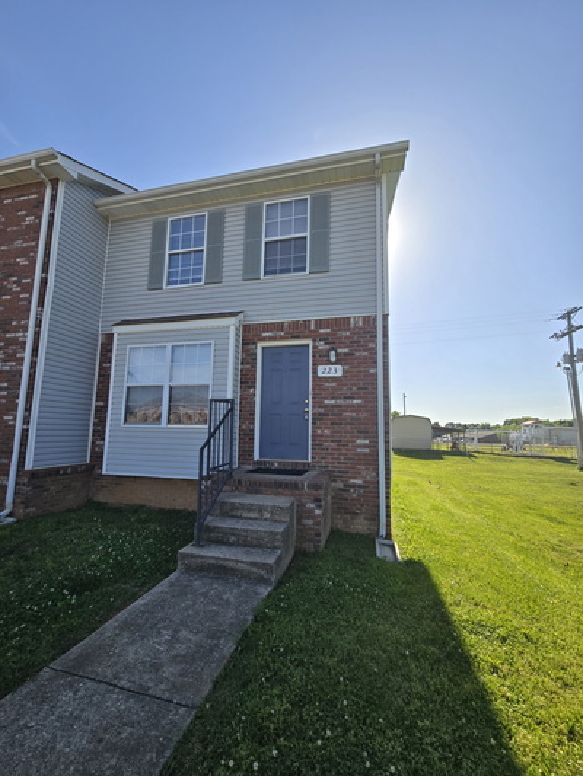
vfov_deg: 106.2
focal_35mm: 13
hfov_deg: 89.9
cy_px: 388
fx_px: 292
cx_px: 292
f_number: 2.2
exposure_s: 1/2082
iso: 50
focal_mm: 2.2
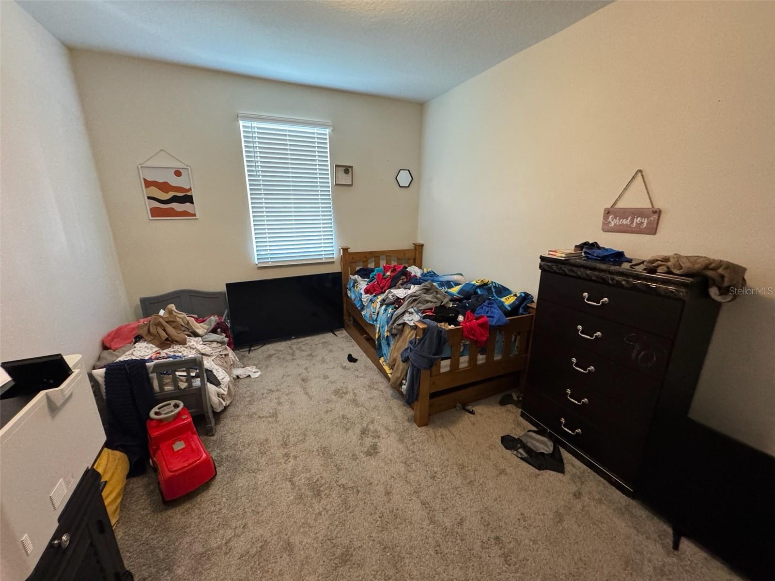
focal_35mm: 14
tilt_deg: -16.3
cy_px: 290
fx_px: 313
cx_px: 388
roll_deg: +0.0
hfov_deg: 102.1
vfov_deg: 85.7
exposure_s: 1/60
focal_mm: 2.22
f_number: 2.2
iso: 640
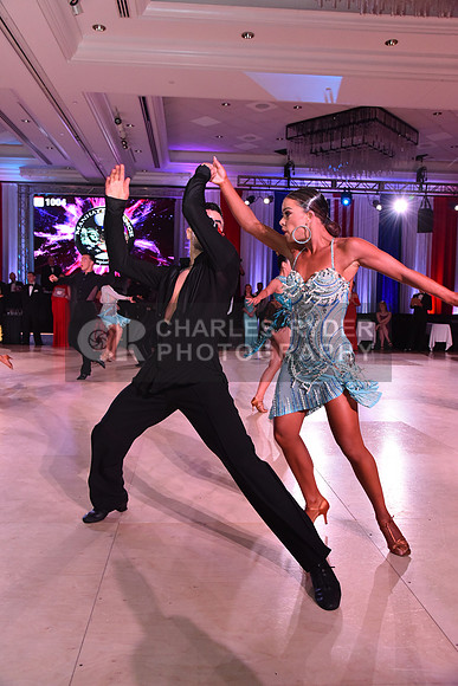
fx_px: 572
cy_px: 343
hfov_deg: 43.6
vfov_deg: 61.9
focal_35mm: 30
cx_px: 229
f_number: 6.3
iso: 2500
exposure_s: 1/320
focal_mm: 30
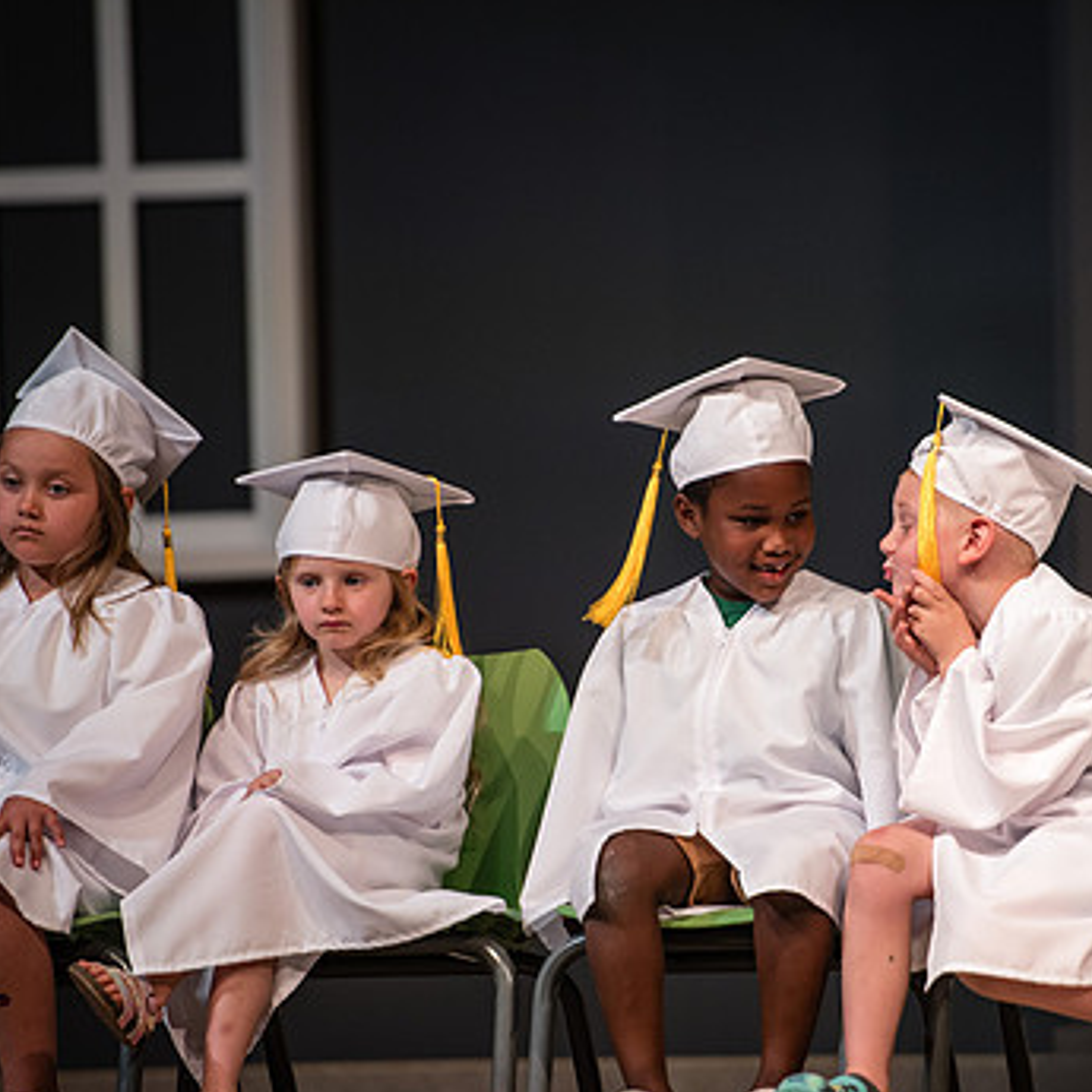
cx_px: 757
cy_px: 605
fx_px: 10778
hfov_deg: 5.8
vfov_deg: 5.8
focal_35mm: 302
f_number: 2.8
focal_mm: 200
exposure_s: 1/250
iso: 800
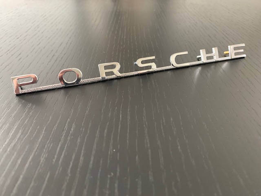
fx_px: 196
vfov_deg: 53.1
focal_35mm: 26
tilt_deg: -34.3
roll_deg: -0.2
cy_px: 98
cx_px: 130
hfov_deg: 67.3
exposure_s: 1/40
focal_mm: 4.25
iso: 400
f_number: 1.8
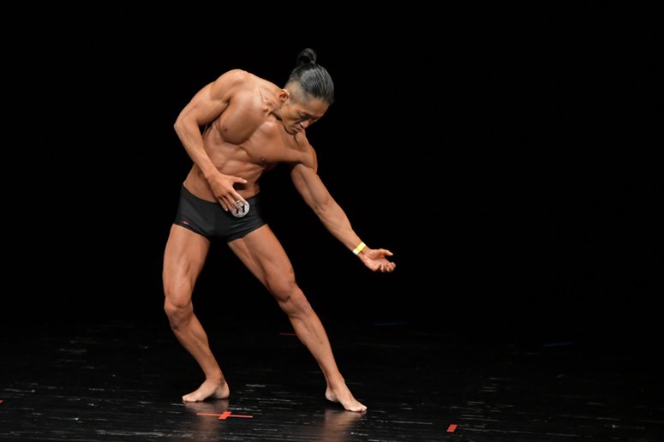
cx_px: 332
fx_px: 5807
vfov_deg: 4.4
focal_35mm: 315
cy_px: 221
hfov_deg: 6.5
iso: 3200
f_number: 5.6
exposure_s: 1/400
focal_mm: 210
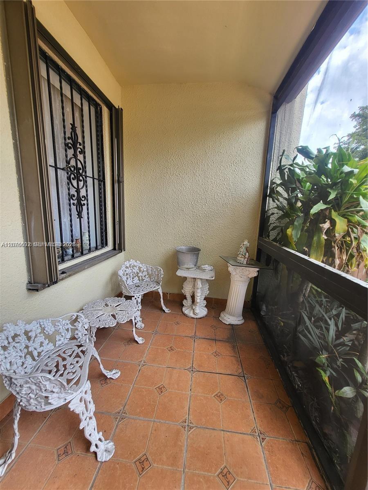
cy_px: 245
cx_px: 184
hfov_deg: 89.9
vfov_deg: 106.2
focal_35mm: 13
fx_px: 184
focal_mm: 1.74
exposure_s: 1/60
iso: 32
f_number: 2.2
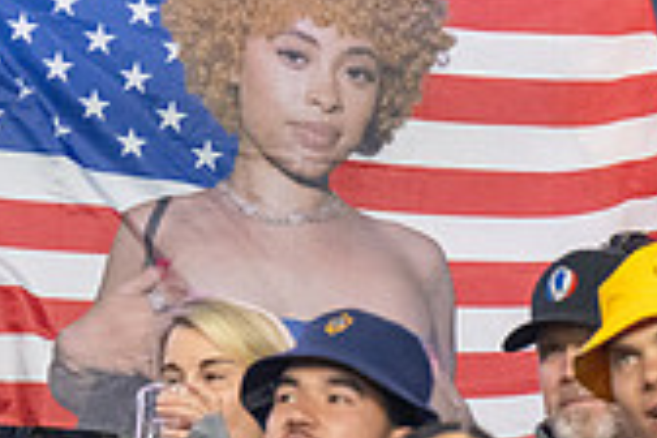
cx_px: 305
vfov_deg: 2.0
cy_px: 6
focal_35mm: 691
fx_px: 12610
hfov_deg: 3.0
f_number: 4
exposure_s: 1/400
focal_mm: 200
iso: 7200
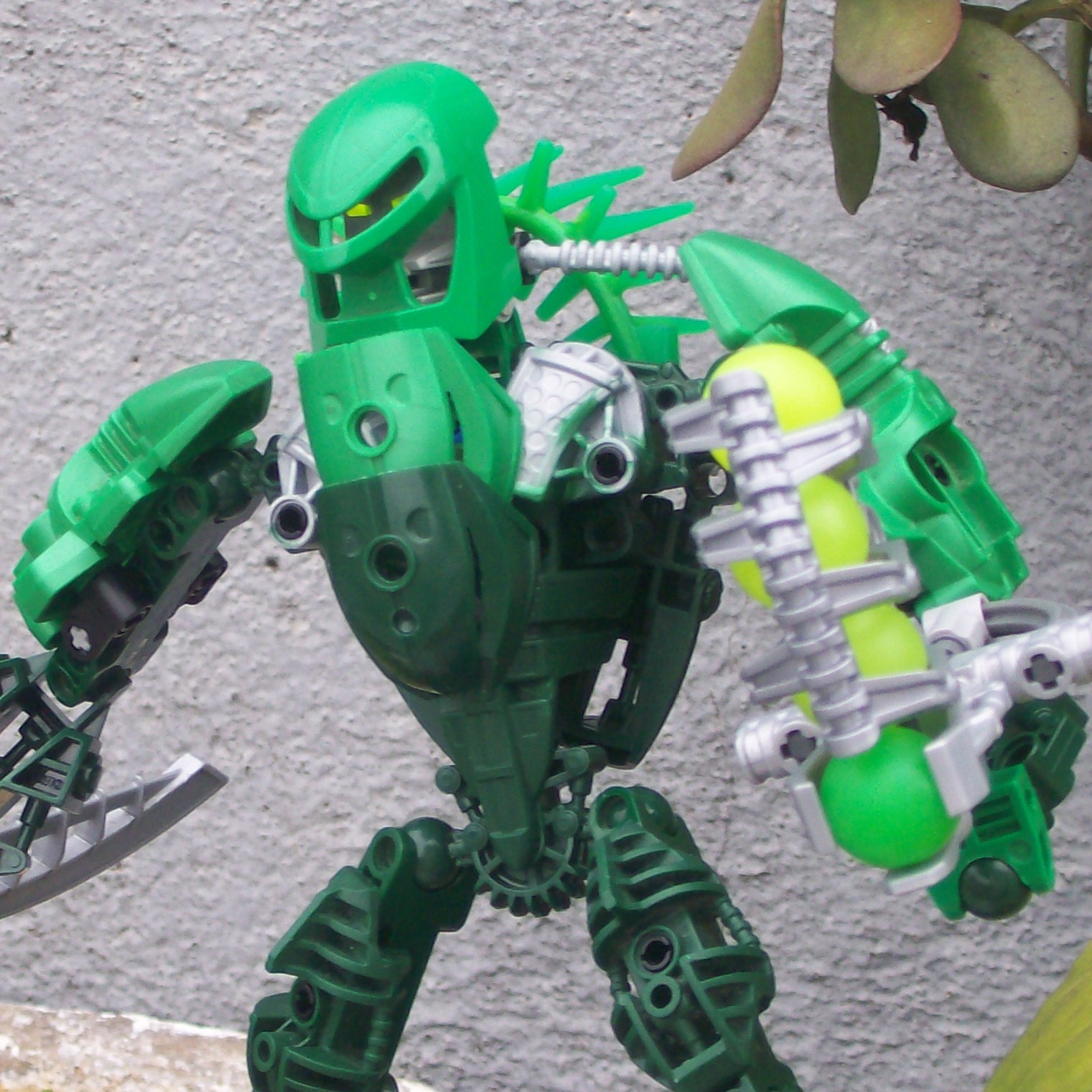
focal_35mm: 125
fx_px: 4461
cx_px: 241
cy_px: 617
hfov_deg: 13.9
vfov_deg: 14.0
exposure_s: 1/183
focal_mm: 11.6
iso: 80
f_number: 3.8
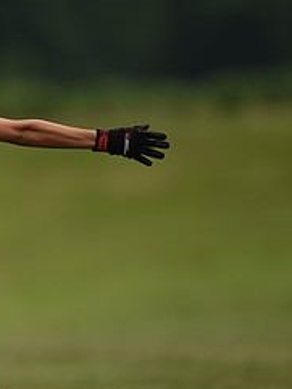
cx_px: -116
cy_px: 219
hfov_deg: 1.6
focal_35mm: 924
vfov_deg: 2.1
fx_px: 10383
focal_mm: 400
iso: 320
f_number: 2.8
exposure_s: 1/4000
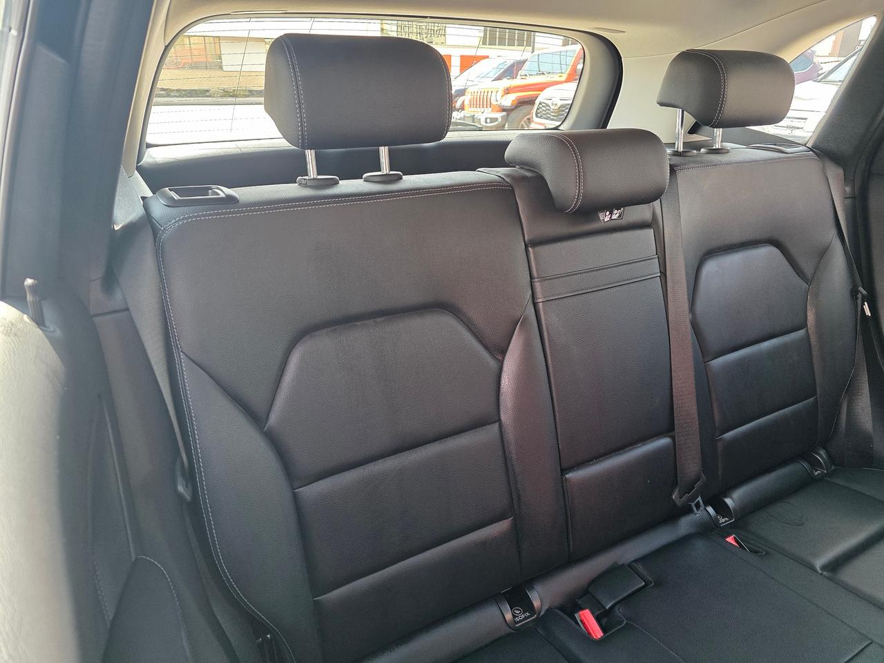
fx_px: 587
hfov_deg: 73.9
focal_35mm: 23
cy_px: 332
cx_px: 442
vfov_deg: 58.9
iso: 160
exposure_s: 1/180
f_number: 1.7
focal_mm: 6.3
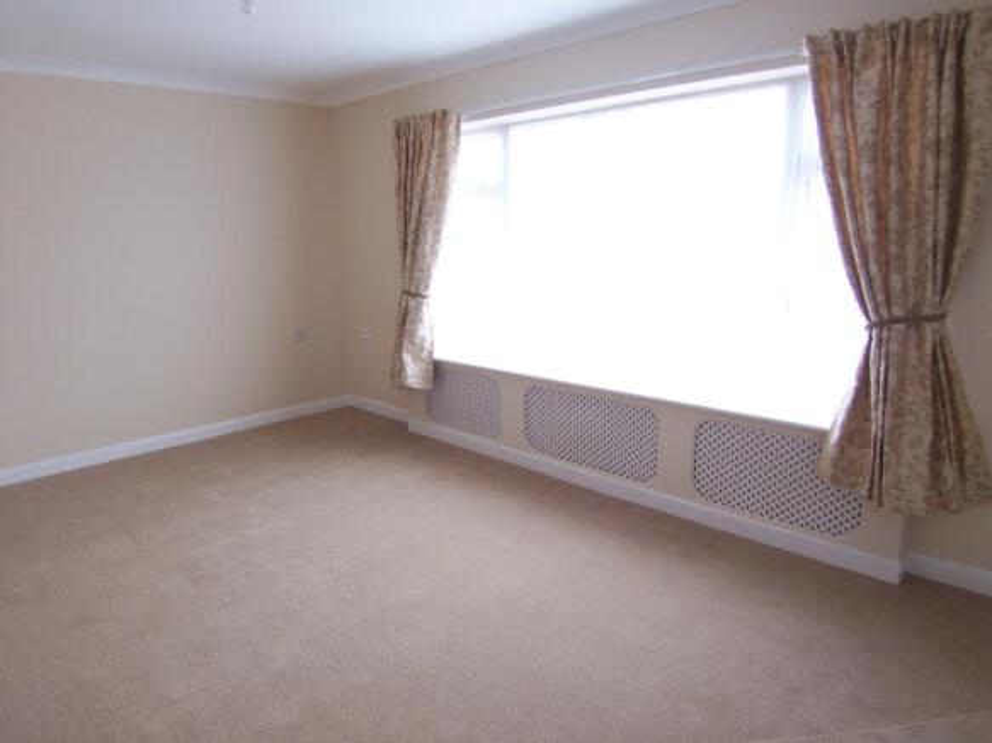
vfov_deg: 58.9
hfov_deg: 73.9
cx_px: 496
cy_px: 372
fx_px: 659
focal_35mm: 23
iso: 100
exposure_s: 1/30
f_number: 2.8
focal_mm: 3.8
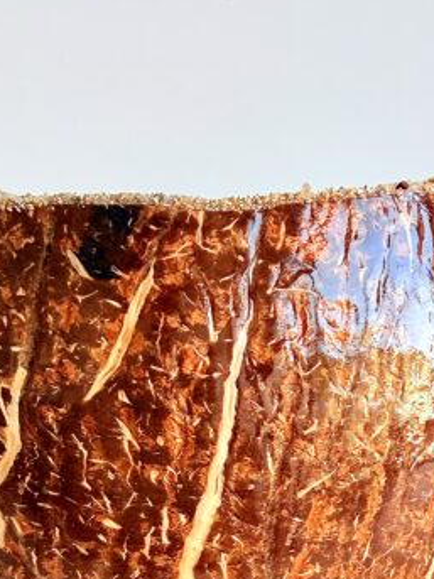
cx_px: 226
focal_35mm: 56
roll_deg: +0.5
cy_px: 630
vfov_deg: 30.8
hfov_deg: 26.1
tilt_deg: -10.9
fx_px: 937
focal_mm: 2.22
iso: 125
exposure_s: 1/99
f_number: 2.2
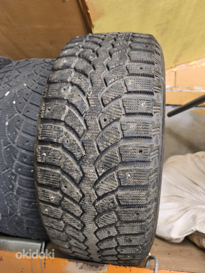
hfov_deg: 58.9
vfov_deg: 73.9
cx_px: 102
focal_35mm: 23
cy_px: 136
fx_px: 182
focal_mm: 6.18
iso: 1250
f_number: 1.65
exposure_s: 1/33.3
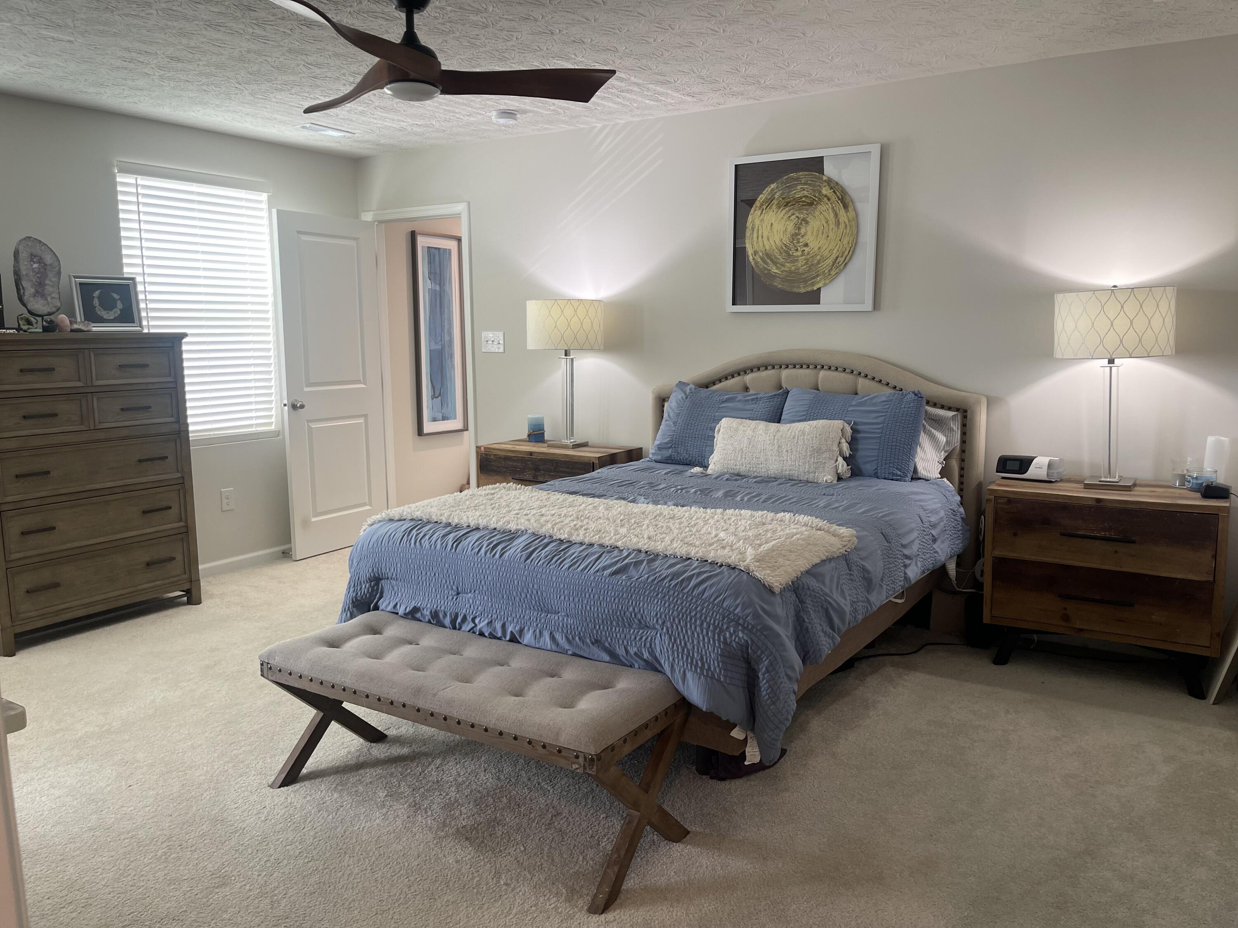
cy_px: 464
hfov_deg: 67.3
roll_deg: +0.5
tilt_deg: -9.0
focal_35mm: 26
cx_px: 619
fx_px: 930
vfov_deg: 53.1
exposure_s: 1/60
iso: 80
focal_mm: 5.1
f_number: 1.6
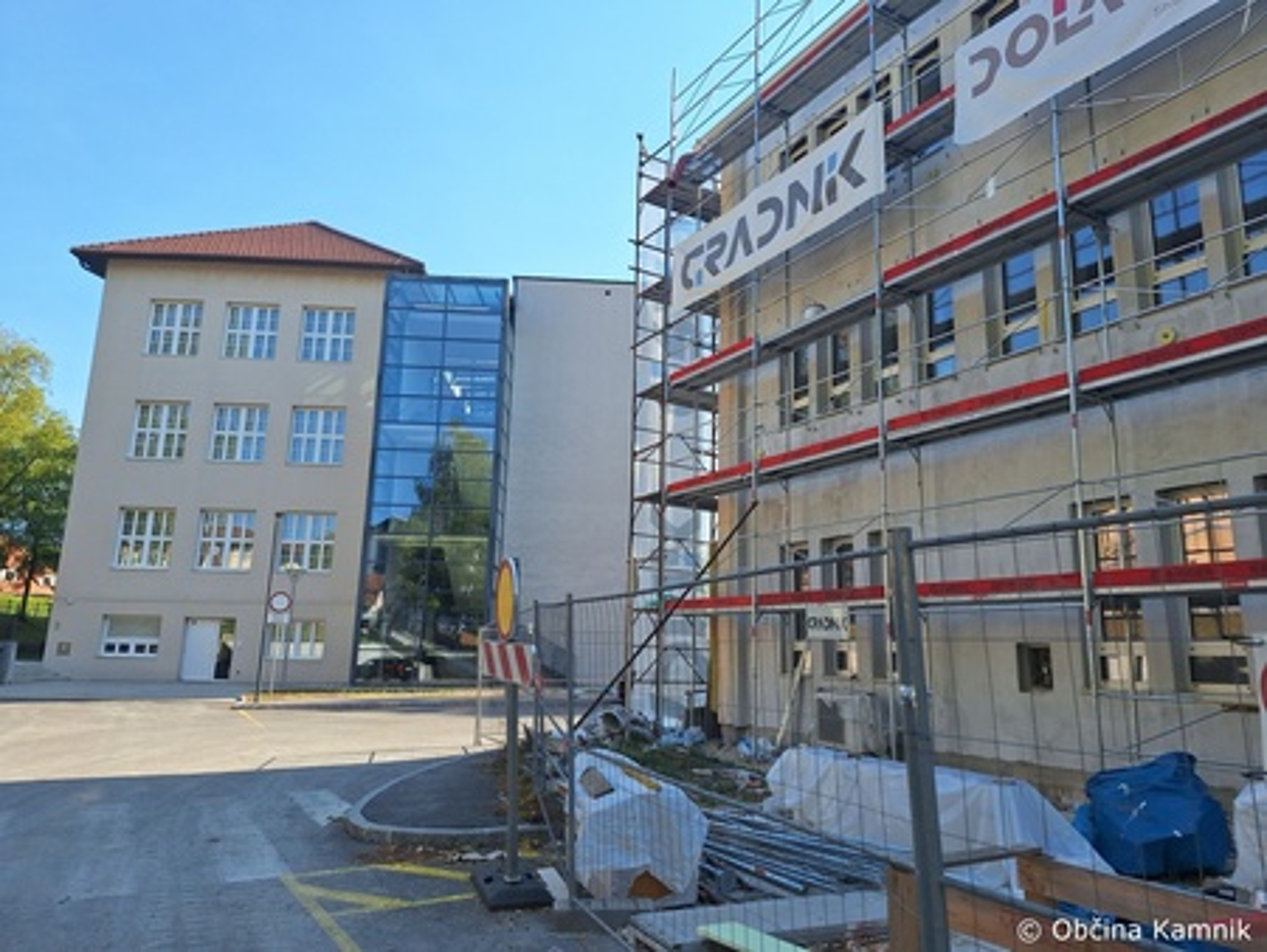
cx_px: 634
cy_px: 476
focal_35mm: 23
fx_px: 842
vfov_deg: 58.9
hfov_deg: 73.9
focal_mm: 5.54
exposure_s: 1/1610
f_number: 1.8
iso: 40
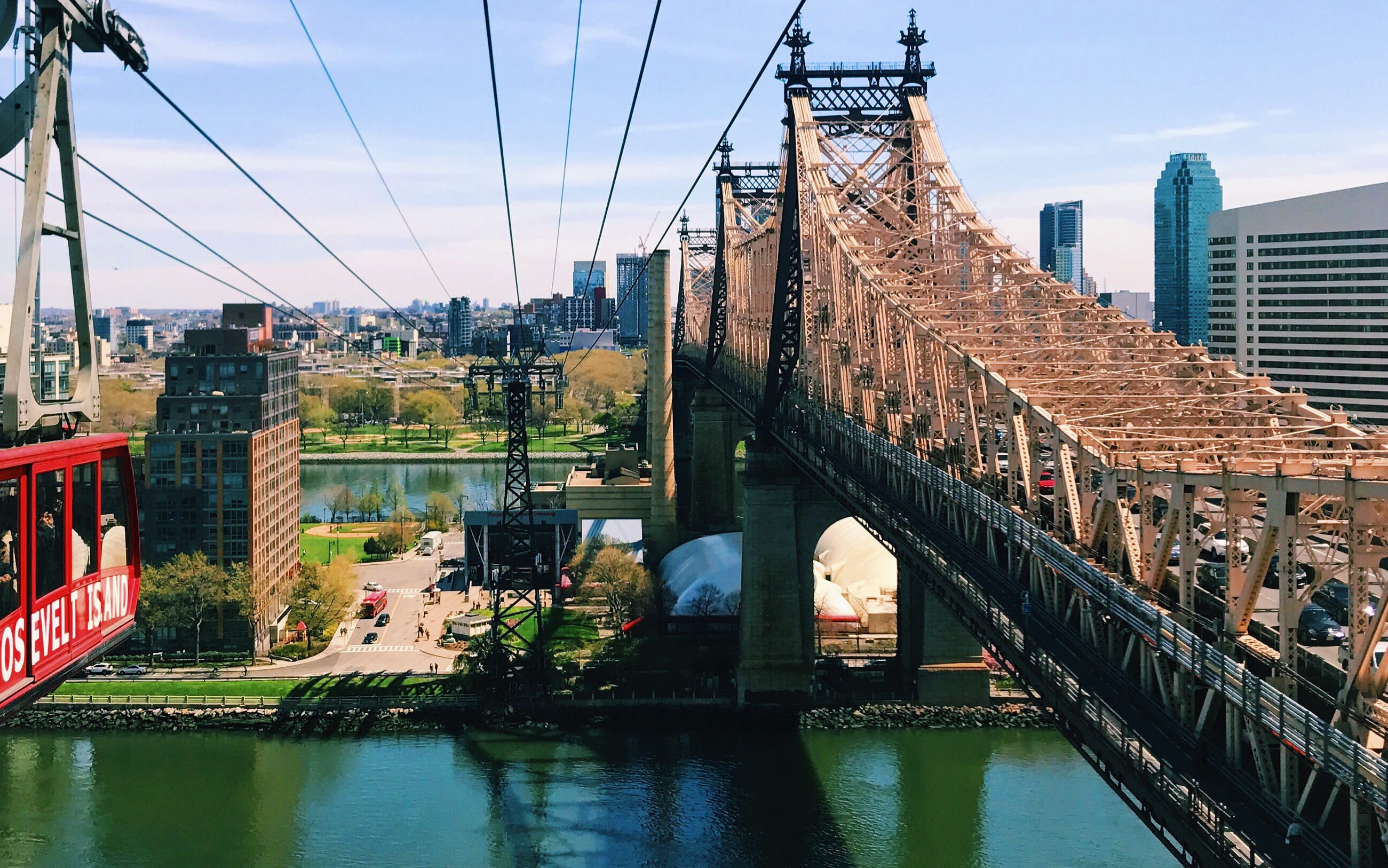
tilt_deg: +0.1
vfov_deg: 27.9
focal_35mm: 46
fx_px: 1740
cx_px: 611
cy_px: 307
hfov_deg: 43.4
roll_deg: +0.5
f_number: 1.8
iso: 20
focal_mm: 3.99
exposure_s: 1/1916
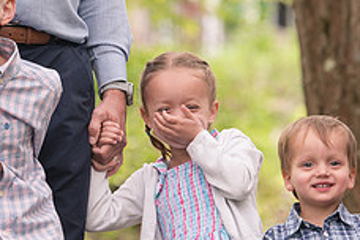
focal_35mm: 445
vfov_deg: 3.1
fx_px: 4450
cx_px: 131
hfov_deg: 4.6
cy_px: 167
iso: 640
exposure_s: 1/400
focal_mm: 175
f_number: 5
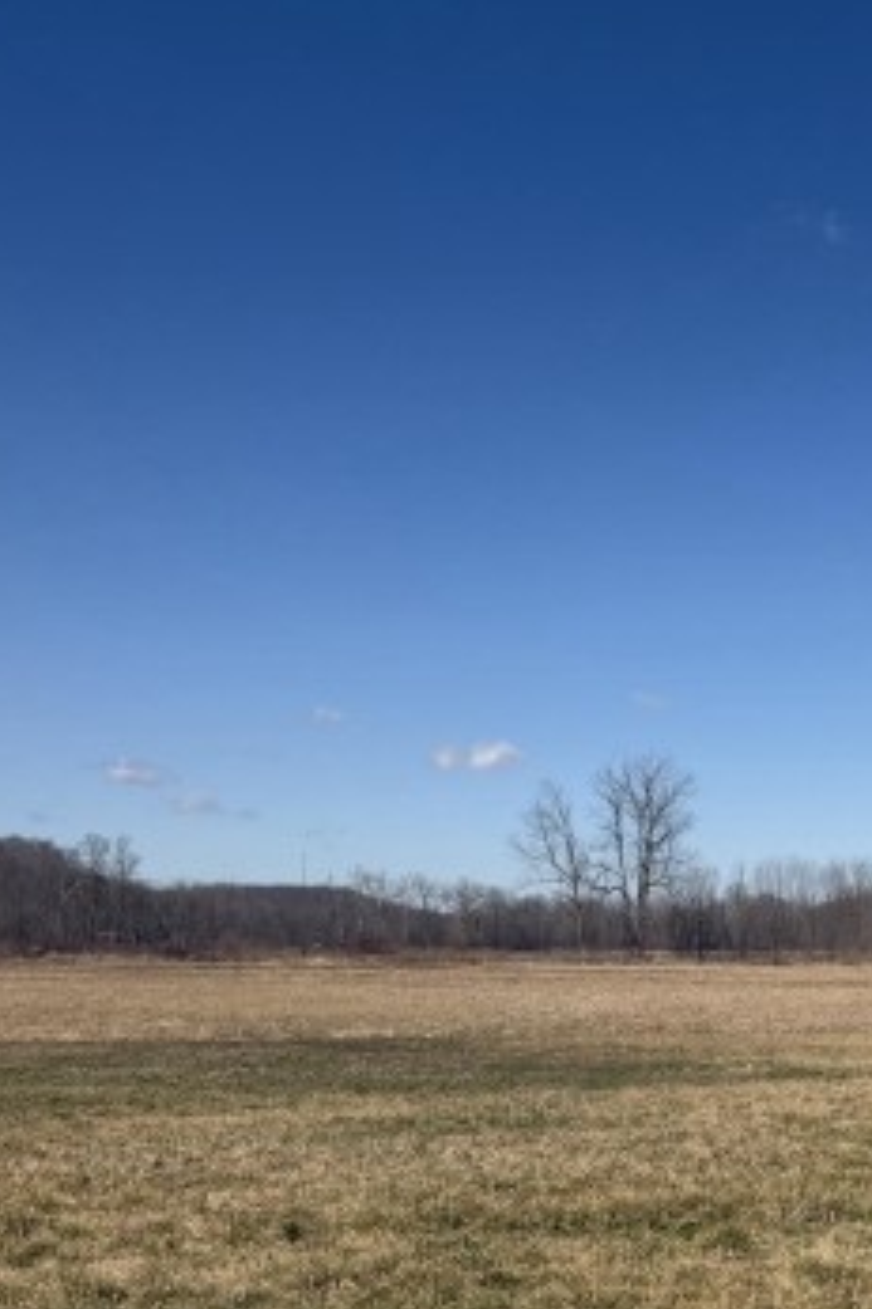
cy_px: 898
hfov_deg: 25.7
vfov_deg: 40.5
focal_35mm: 48
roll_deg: +1.2
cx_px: 995
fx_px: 1746
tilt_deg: +1.5
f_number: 1.78
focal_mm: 6.76
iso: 80
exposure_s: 1/6173
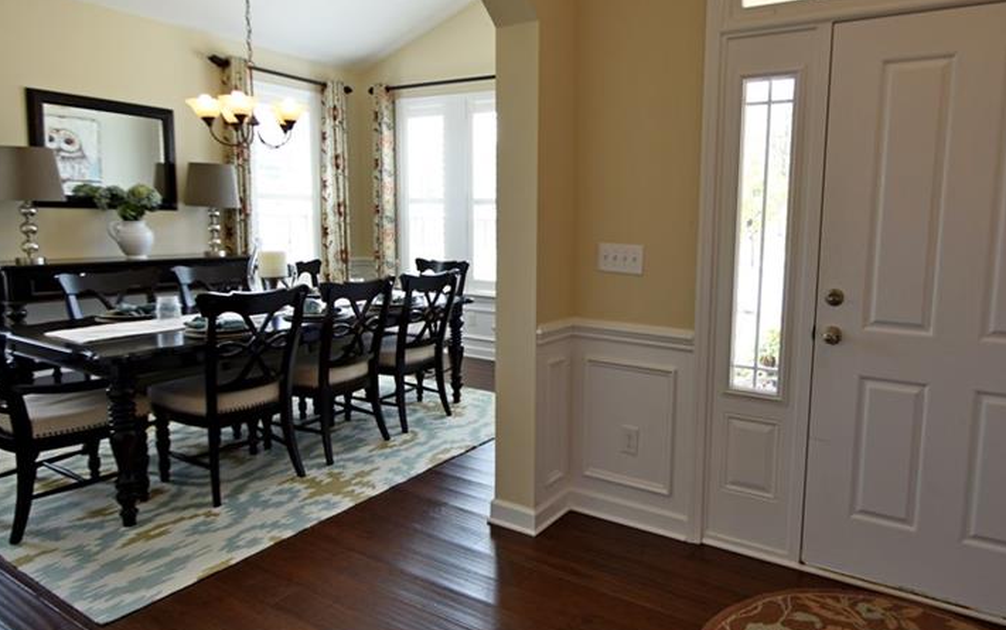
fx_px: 603
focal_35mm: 22
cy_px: 296
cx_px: 582
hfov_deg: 79.1
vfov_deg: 55.1
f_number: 3.5
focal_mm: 10
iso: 100
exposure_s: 1/50
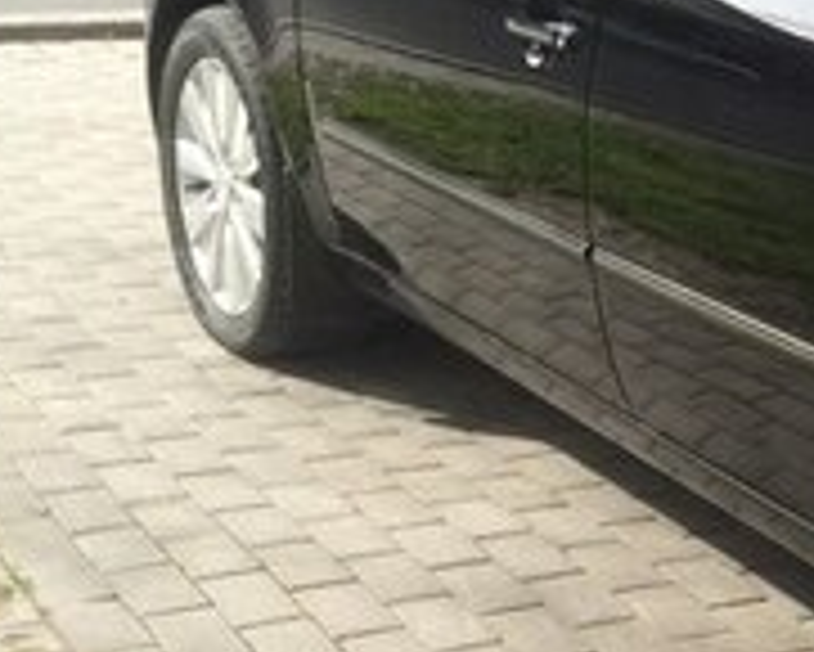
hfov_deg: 16.4
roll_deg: -5.8
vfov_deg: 15.0
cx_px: 1345
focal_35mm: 103
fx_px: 2483
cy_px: 366
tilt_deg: -18.4
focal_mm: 4.15
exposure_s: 1/533
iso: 32
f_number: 2.2
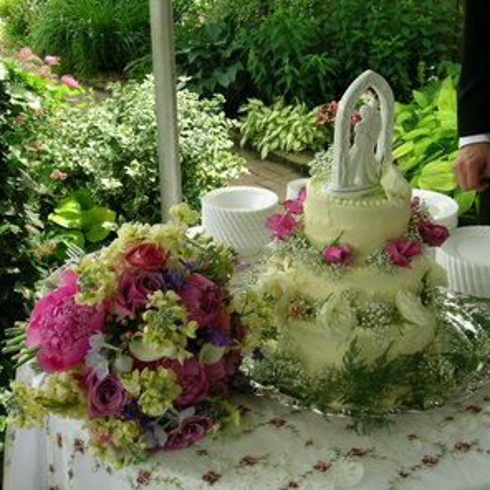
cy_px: 247
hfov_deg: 16.7
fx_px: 1666
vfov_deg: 16.7
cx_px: 263
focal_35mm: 104
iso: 50
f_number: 4
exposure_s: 1/68.8
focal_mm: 8.7
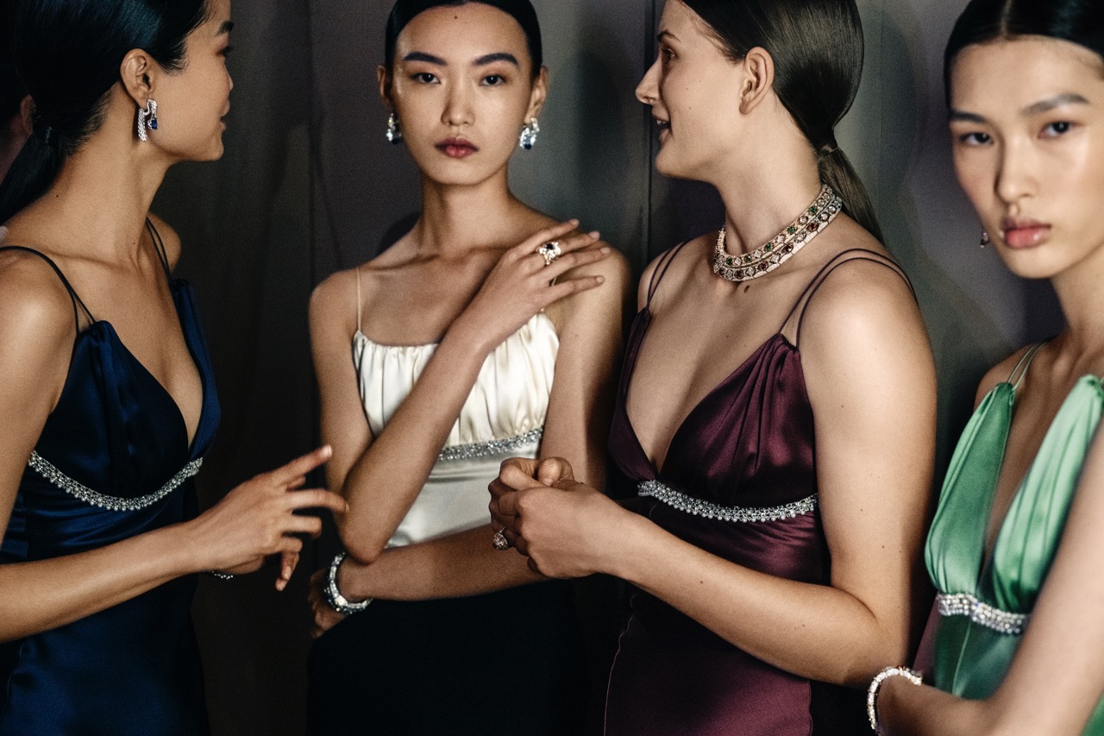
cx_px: 552
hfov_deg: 28.8
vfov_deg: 19.5
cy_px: 368
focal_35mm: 70
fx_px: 2146
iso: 3200
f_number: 4
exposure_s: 1/320
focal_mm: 70
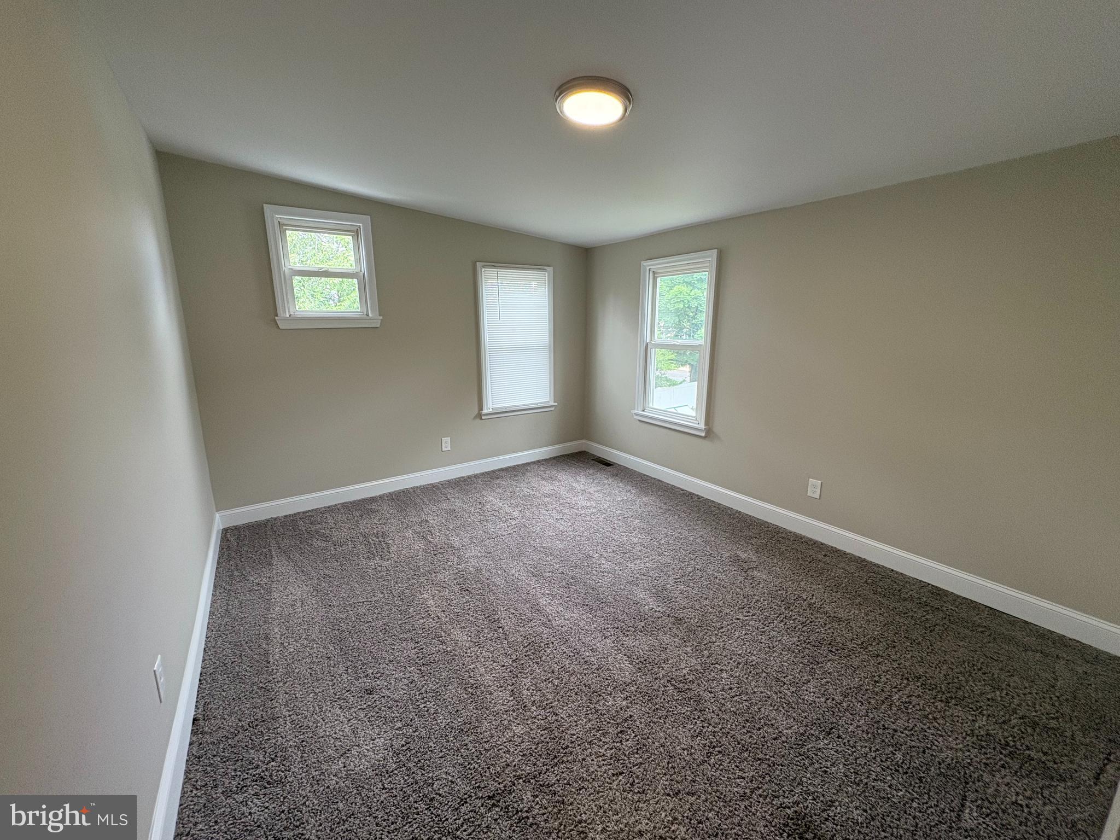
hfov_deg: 102.1
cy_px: 420
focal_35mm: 14
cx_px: 560
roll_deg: +2.3
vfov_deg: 85.7
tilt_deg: -12.0
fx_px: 453
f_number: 2.2
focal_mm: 2.22
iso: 125
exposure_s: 1/120
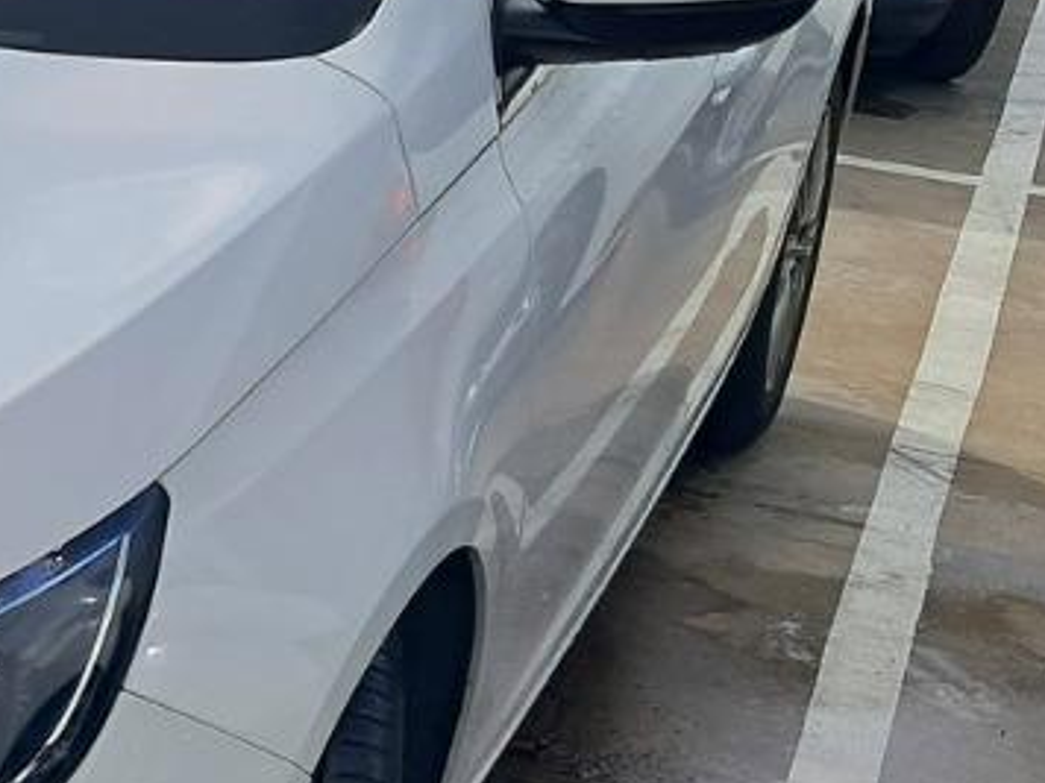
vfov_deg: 15.2
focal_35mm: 97
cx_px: -349
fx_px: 2928
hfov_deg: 18.7
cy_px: 519
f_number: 1.8
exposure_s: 1/958
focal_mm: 4
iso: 50
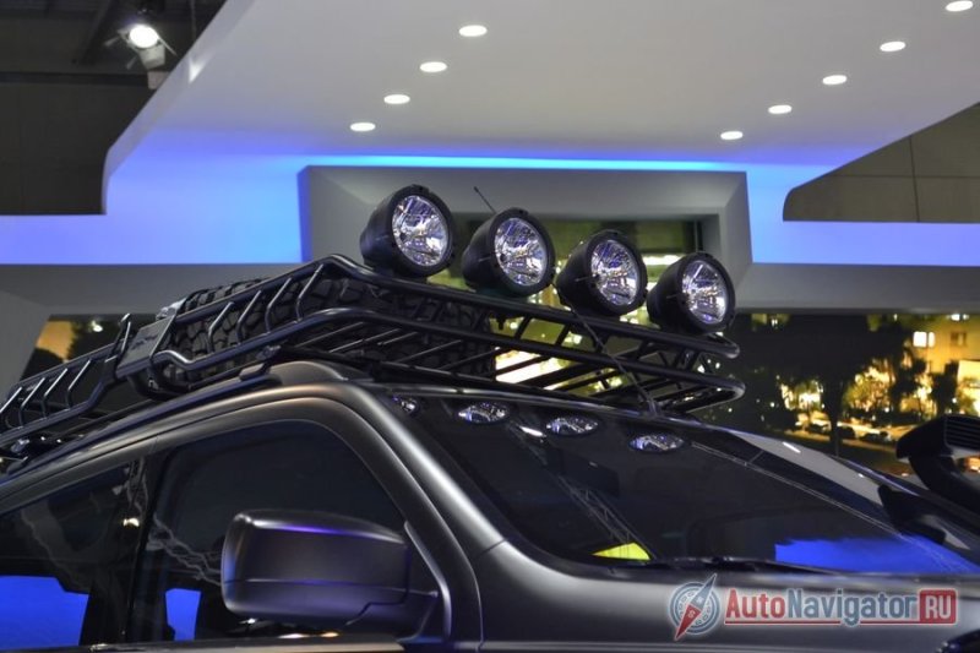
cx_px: 490
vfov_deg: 16.5
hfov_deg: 24.6
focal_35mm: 82
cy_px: 326
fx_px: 2245
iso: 1000
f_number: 5.6
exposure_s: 1/60
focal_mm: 55
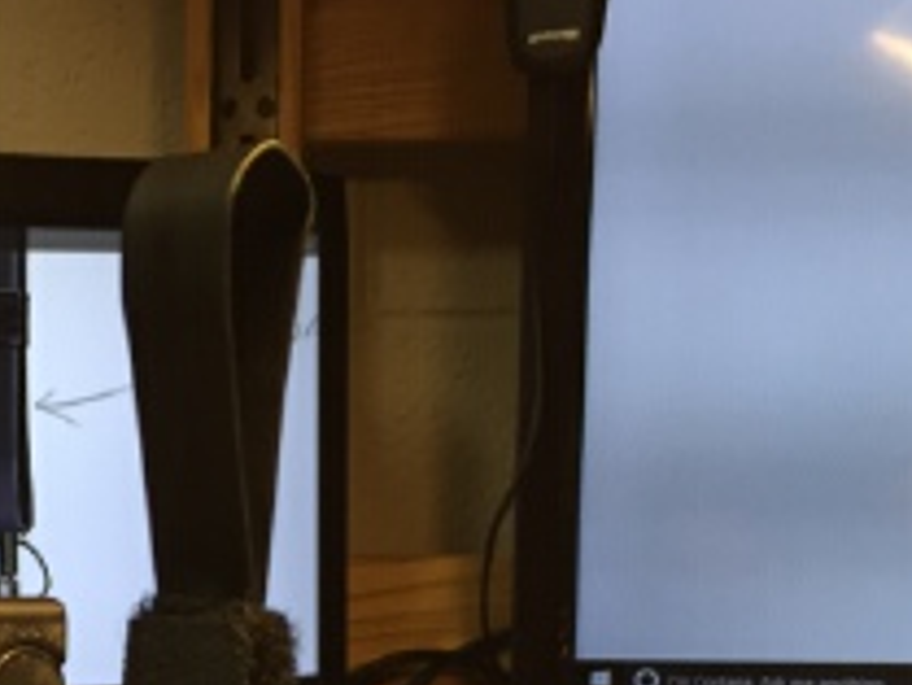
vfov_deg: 18.9
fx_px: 1951
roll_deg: -0.2
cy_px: 798
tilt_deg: -8.3
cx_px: 28
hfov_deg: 25.2
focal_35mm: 74
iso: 80
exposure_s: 1/30
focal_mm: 4.15
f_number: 2.2
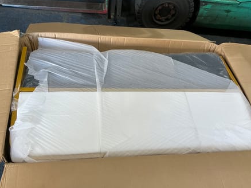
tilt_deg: -53.5
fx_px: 232
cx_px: 121
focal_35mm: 32
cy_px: 99
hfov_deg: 56.8
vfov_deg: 44.1
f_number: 1.8
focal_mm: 3
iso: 64
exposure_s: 1/100
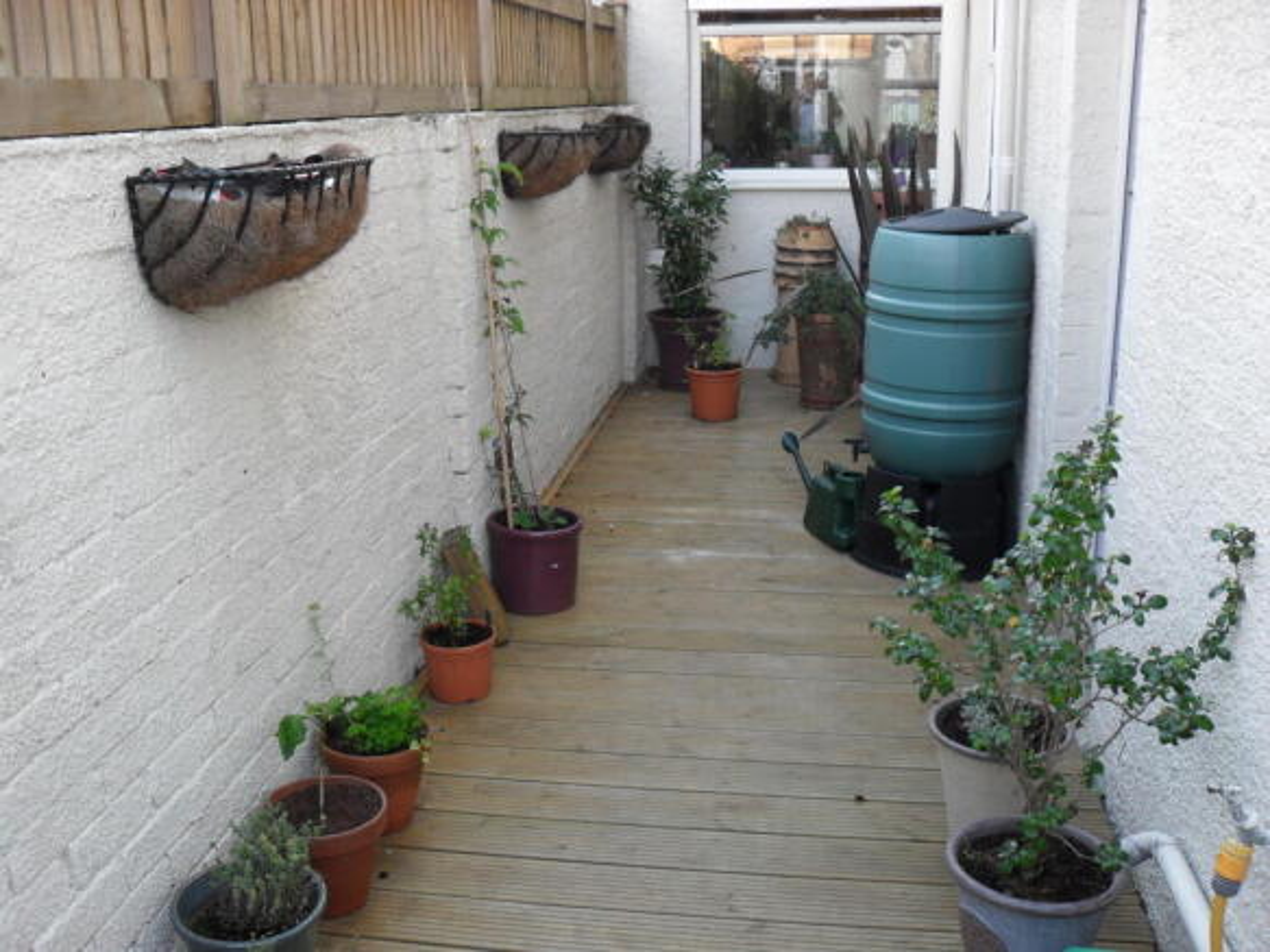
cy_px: 476
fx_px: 1284
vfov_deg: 40.7
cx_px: 635
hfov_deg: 52.6
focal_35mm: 35
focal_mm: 6.2
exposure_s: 1/90
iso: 100
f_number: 2.8
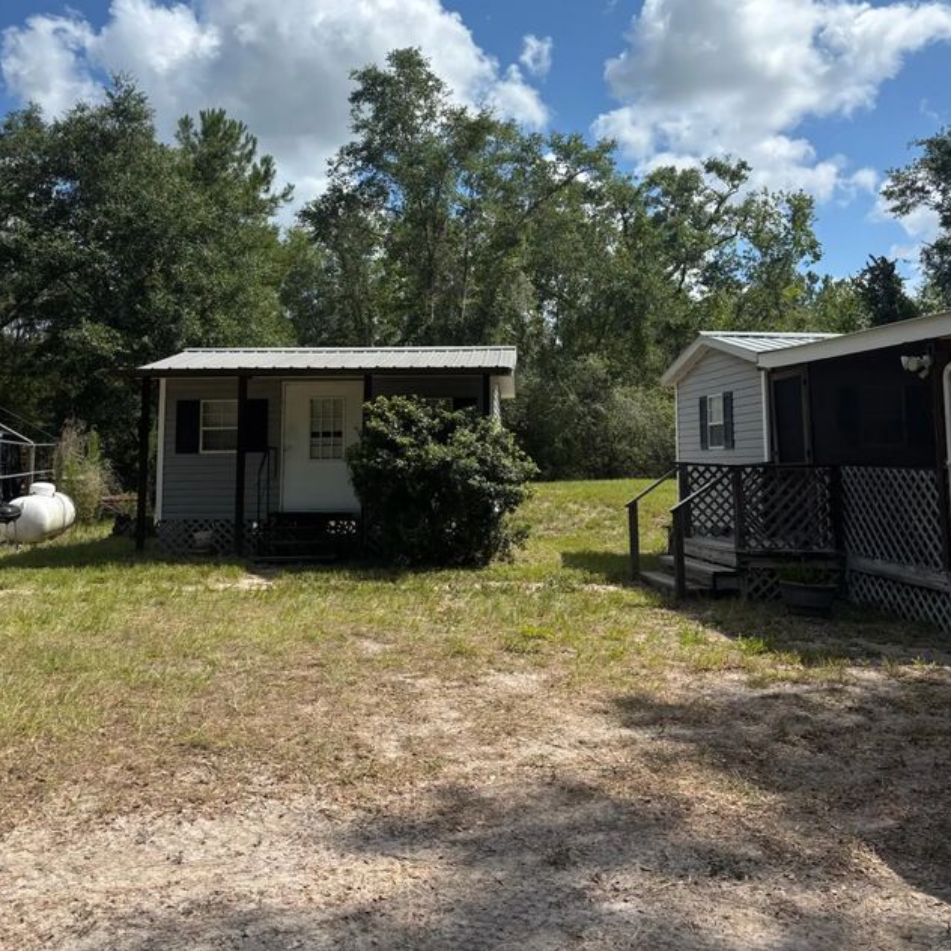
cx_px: 479
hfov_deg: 52.5
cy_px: 353
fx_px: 964
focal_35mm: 31
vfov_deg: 51.9
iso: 50
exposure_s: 1/4082
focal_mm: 5.96
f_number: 1.6
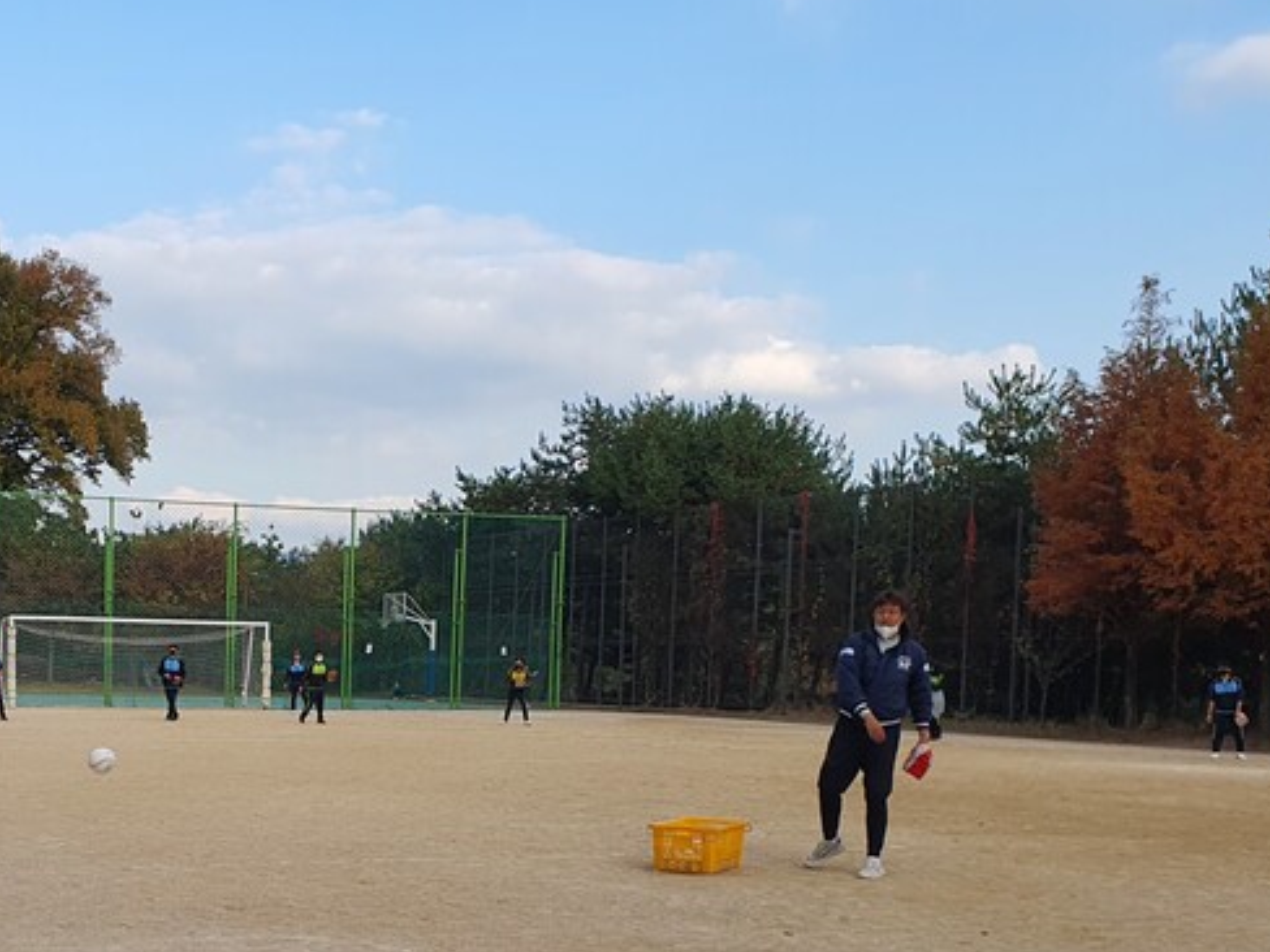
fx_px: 1761
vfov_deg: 29.4
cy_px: 795
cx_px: 232
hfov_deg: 38.0
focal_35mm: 48
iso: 50
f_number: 2.4
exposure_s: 1/678
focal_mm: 4.3
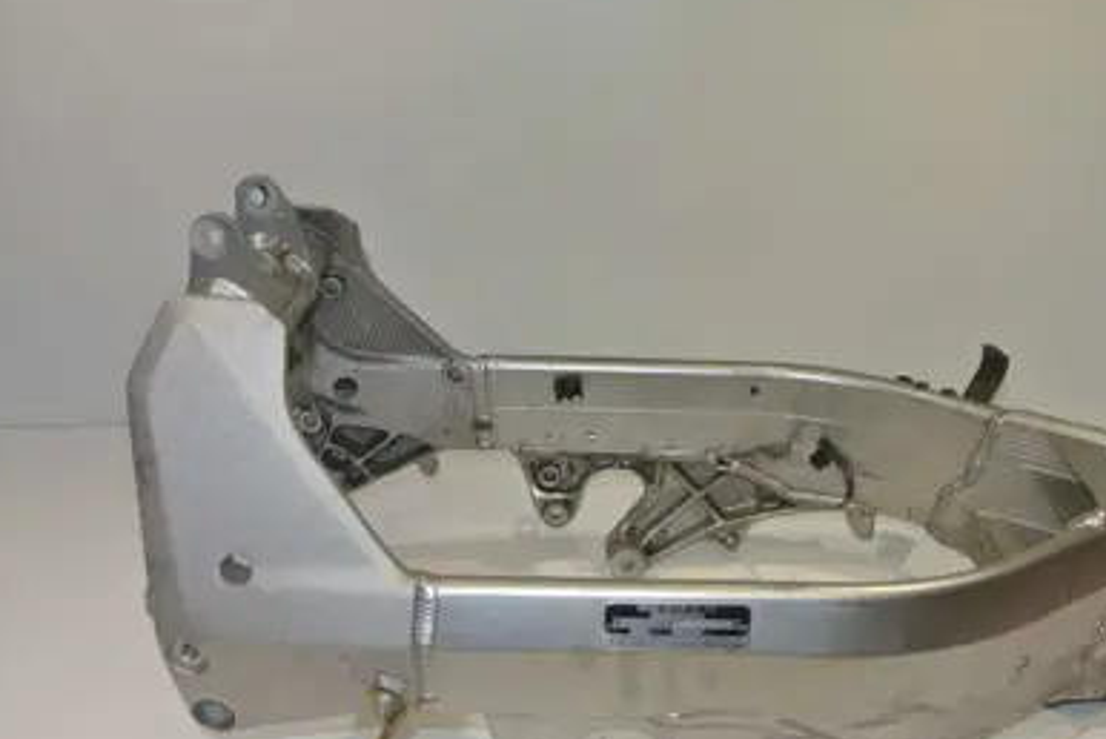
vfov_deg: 33.9
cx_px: 605
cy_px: 496
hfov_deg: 49.5
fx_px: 1199
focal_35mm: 39
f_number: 3.5
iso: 200
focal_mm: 10.7
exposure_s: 1/60
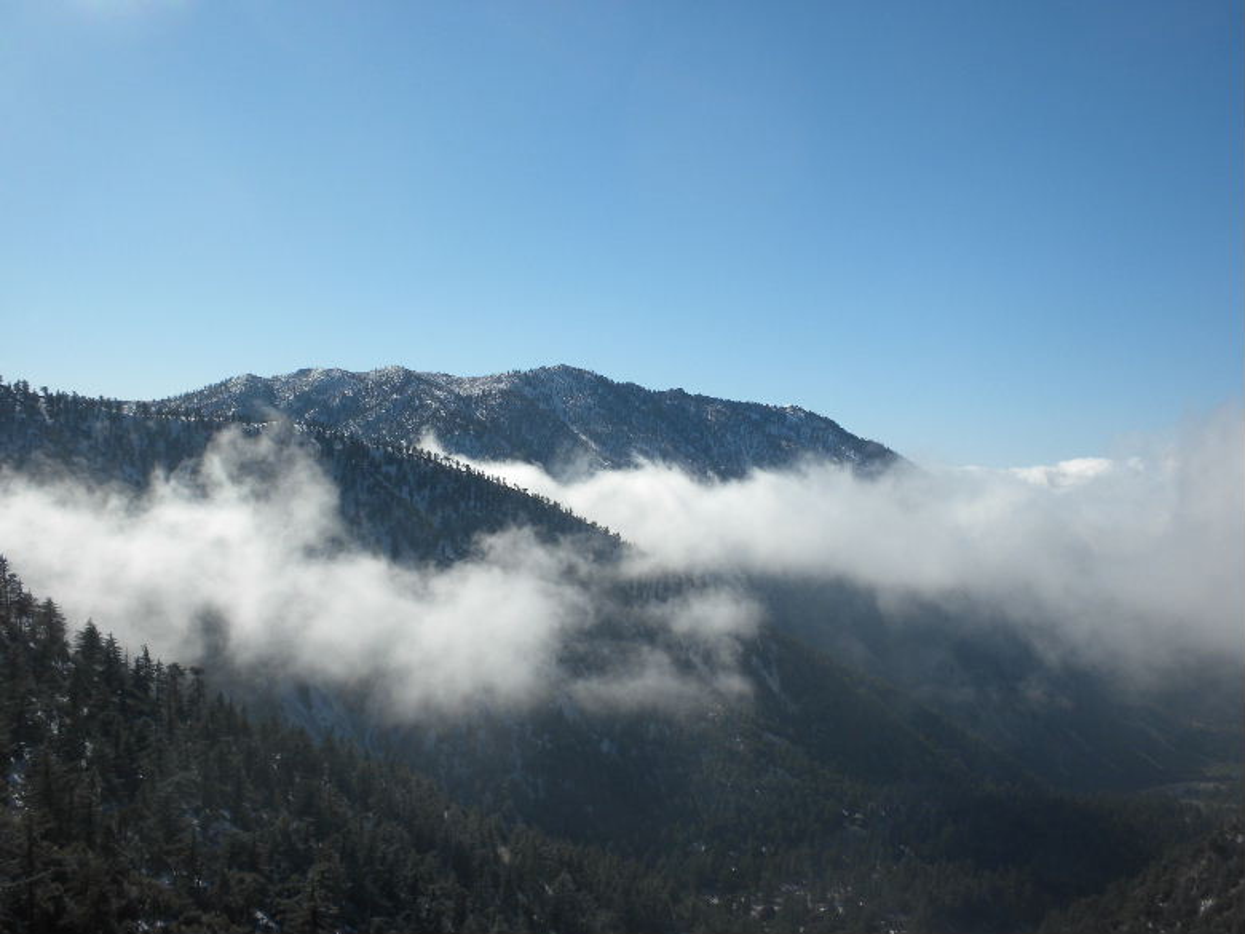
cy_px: 467
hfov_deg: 50.1
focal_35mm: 37
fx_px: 1331
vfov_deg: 38.7
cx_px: 622
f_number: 10
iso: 64
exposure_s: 1/214
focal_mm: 6.6
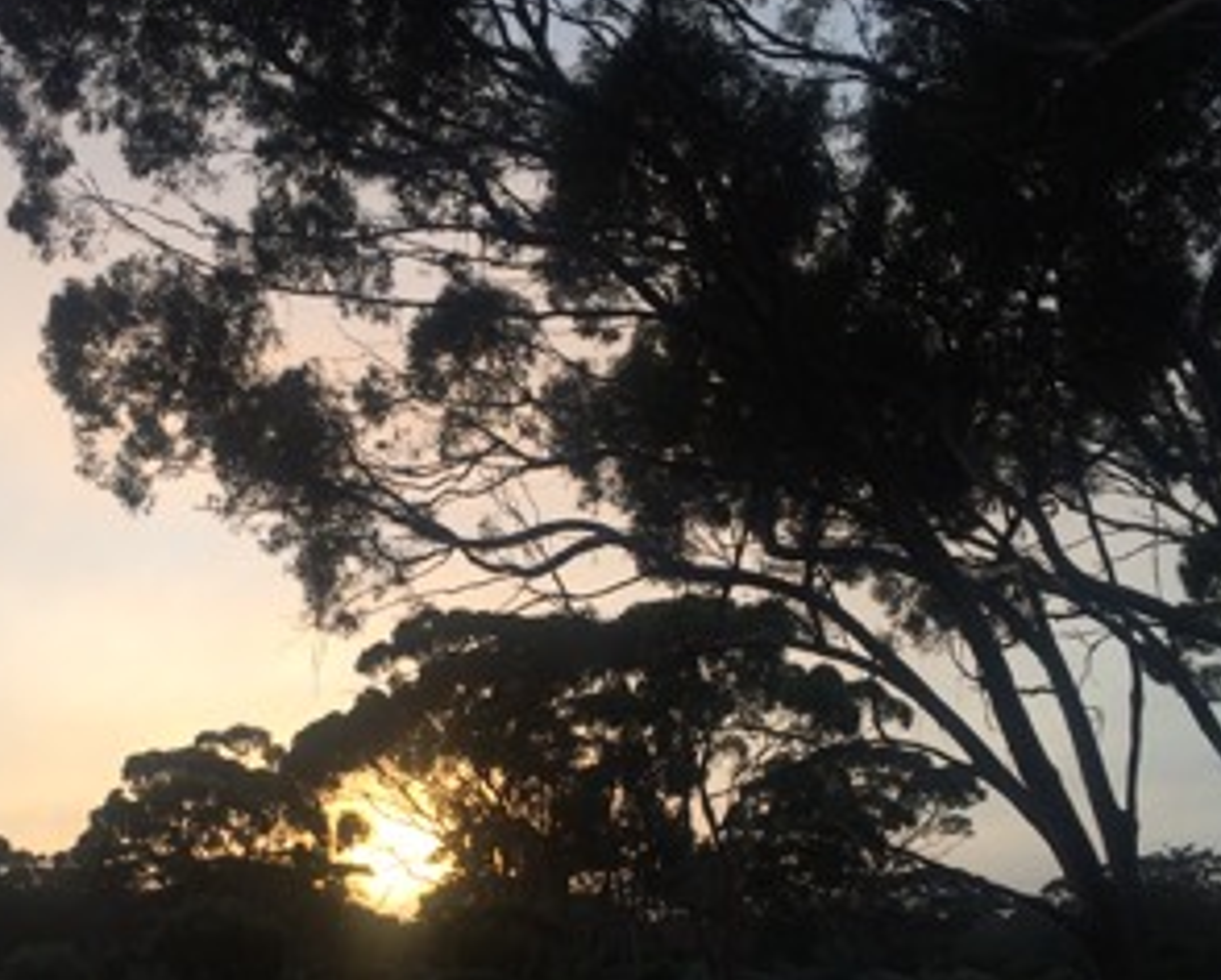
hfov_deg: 36.8
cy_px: 743
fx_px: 1809
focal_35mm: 50
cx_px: 386
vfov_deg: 29.8
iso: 32
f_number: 2.2
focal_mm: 4.15
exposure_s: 1/662
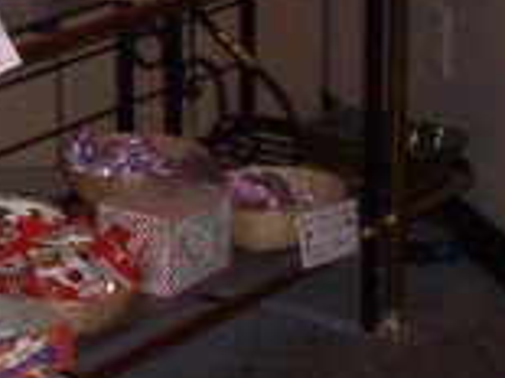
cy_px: 46
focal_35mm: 155
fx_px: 2259
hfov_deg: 12.1
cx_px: -270
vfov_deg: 9.5
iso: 200
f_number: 2.8
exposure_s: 1/64
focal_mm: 6.2
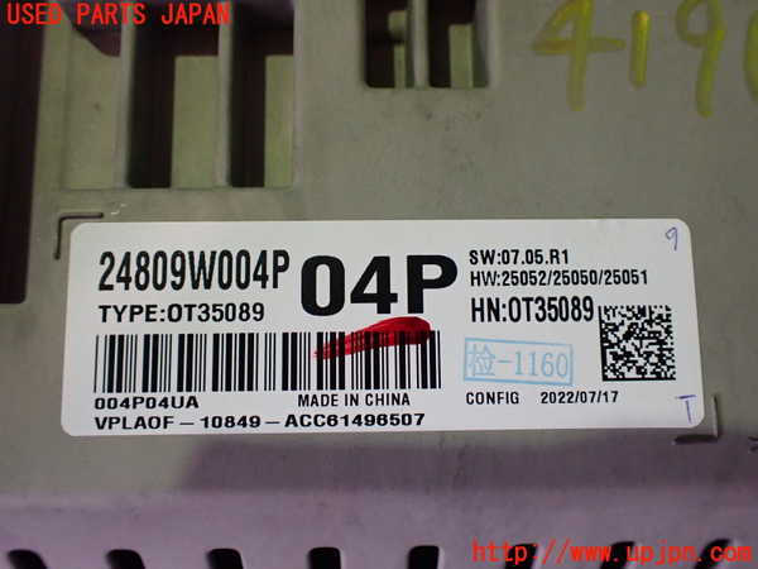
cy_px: 284
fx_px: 657
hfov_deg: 60.0
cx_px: 379
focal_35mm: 30
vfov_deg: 46.8
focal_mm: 5.4
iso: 800
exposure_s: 1/80
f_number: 2.3
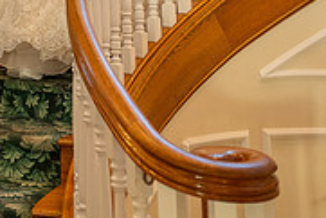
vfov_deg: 16.3
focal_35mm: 77
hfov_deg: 25.0
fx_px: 698
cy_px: -104
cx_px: -4
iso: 1000
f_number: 2.8
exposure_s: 1/160
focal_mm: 24
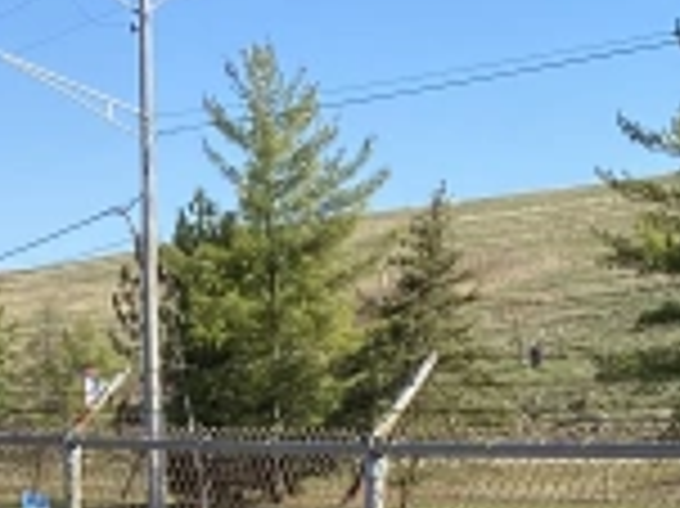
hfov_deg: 14.1
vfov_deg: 9.8
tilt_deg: -11.7
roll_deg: +1.6
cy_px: 1115
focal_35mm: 138
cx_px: 32
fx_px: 2709
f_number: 1.8
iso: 32
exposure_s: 1/1678
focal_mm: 4.25
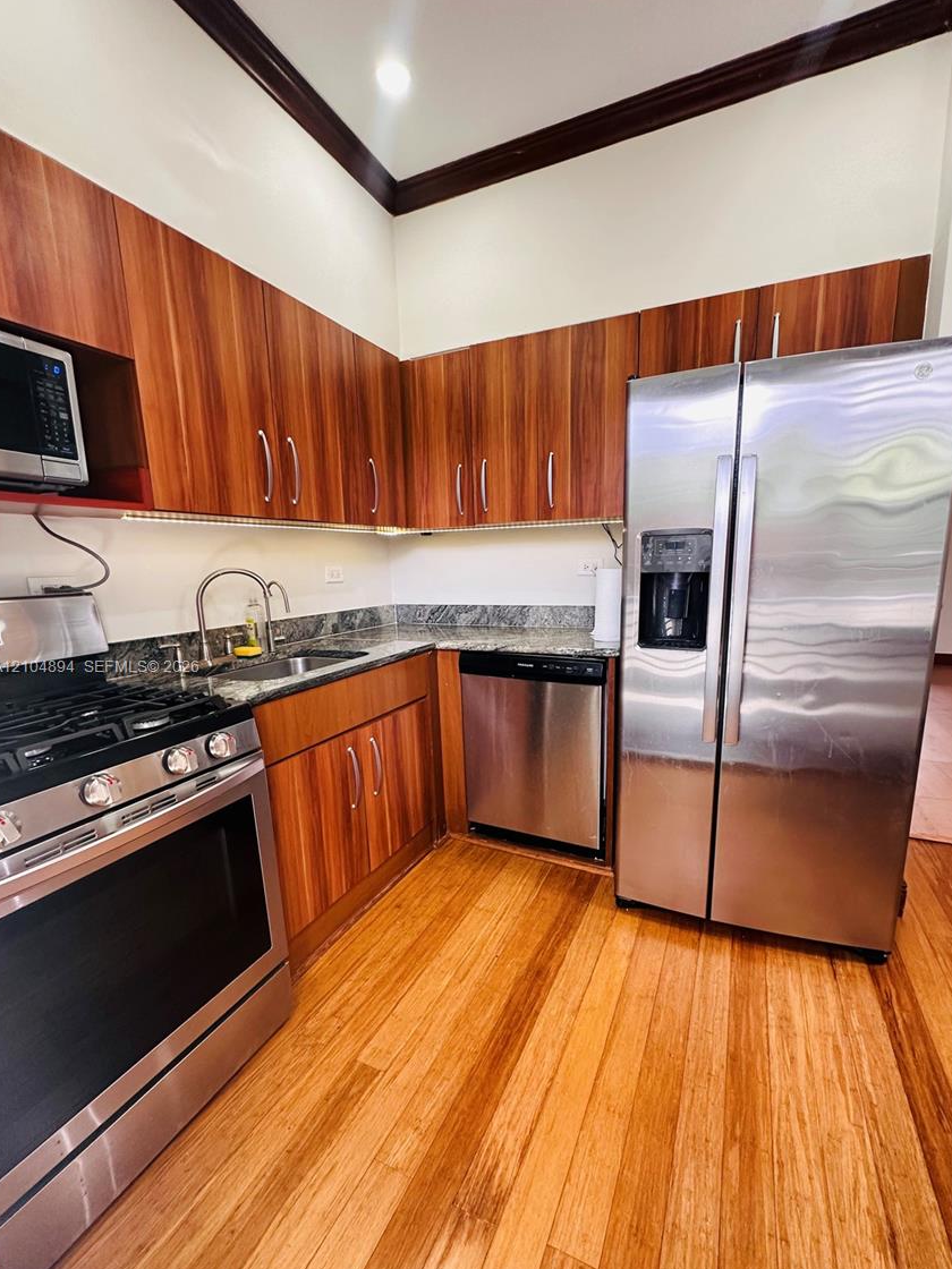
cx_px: 500
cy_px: 668
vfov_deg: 98.1
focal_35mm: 15
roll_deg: -0.1
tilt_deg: -10.3
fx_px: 550
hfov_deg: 81.7
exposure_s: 1/76
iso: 200
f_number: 2.2
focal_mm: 2.22
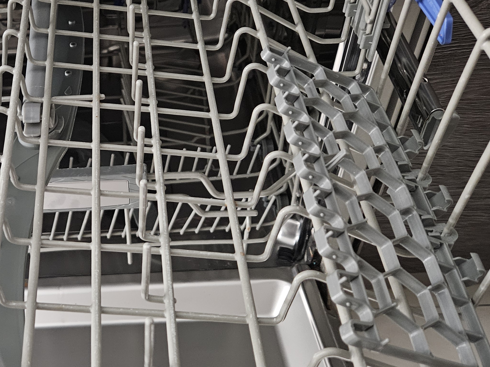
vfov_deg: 32.2
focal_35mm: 45
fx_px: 637
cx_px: 99
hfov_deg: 40.4
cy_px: 172
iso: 1000
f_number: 1.8
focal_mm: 5.4
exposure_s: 1/25
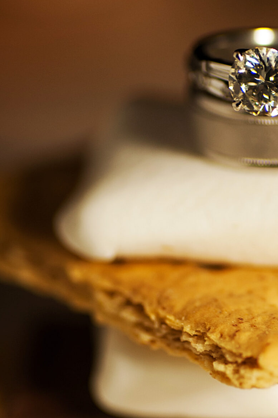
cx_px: 267
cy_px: 310
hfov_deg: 6.0
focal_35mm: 228
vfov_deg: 9.0
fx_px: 2643
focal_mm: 92
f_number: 3.5
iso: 640
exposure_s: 1/125
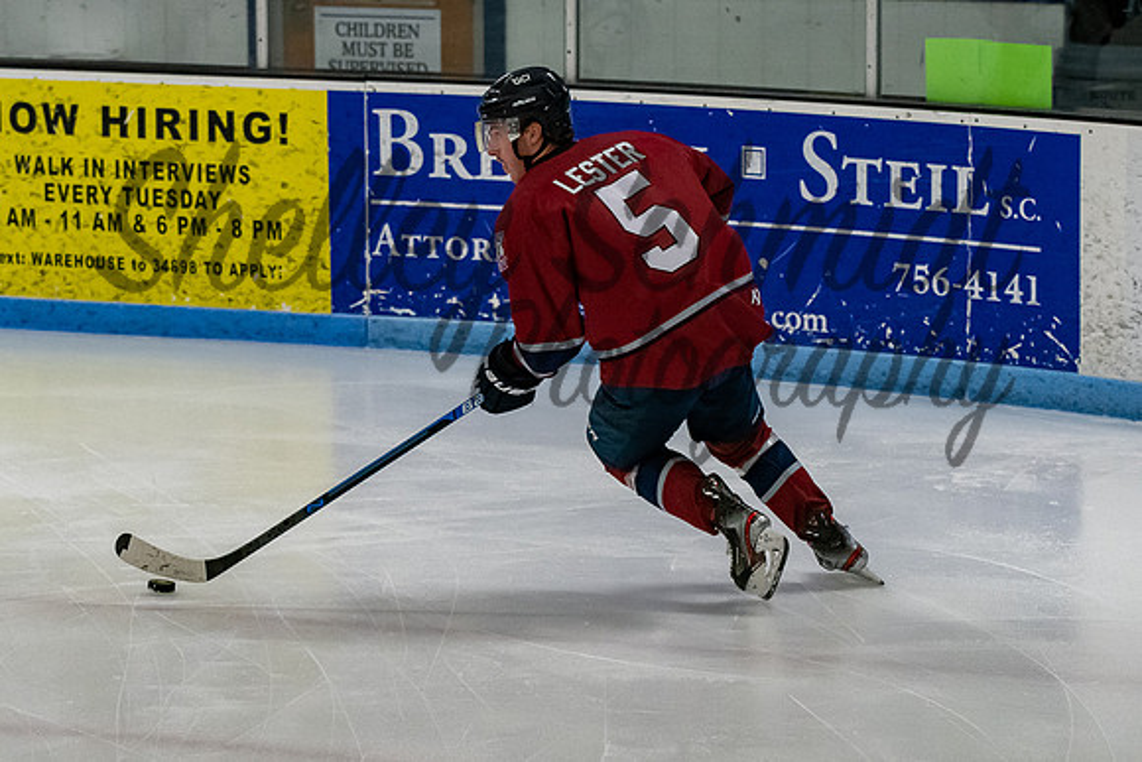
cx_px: 578
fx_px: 5482
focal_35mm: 173
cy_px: 321
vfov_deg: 7.9
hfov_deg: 11.9
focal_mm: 92
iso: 2500
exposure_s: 1/800
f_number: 3.5
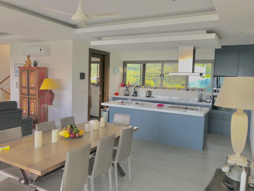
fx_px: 205
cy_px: 96
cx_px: 127
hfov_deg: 63.4
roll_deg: -1.0
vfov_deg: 49.7
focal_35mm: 28
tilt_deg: -5.0
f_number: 1.8
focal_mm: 3.99
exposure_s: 1/40
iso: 25
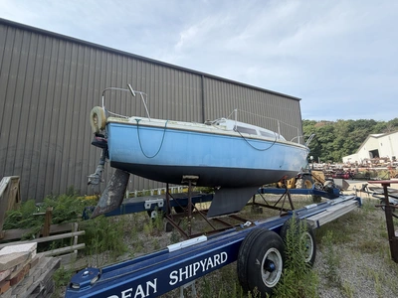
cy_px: 149
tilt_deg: +8.4
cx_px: 199
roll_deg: +2.1
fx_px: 161
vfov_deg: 85.7
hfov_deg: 102.1
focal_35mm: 14
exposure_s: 1/770
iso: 40
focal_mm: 2.22
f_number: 2.2
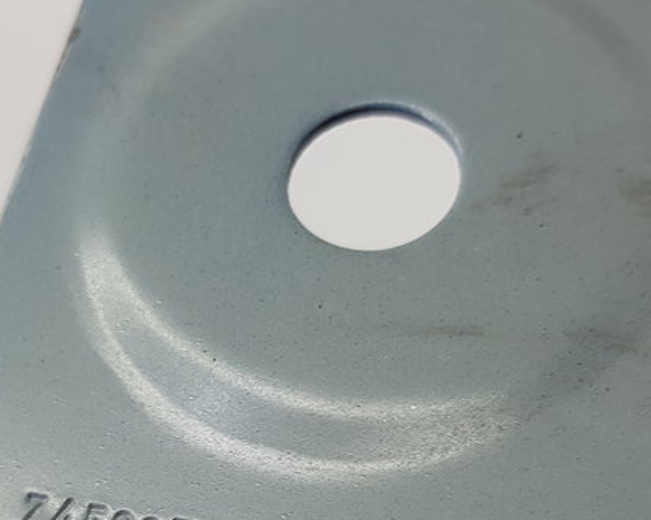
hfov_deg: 30.4
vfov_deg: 23.6
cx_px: 278
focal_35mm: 62
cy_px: 509
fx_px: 1194
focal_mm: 4.2
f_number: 1.7
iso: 50
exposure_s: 1/100
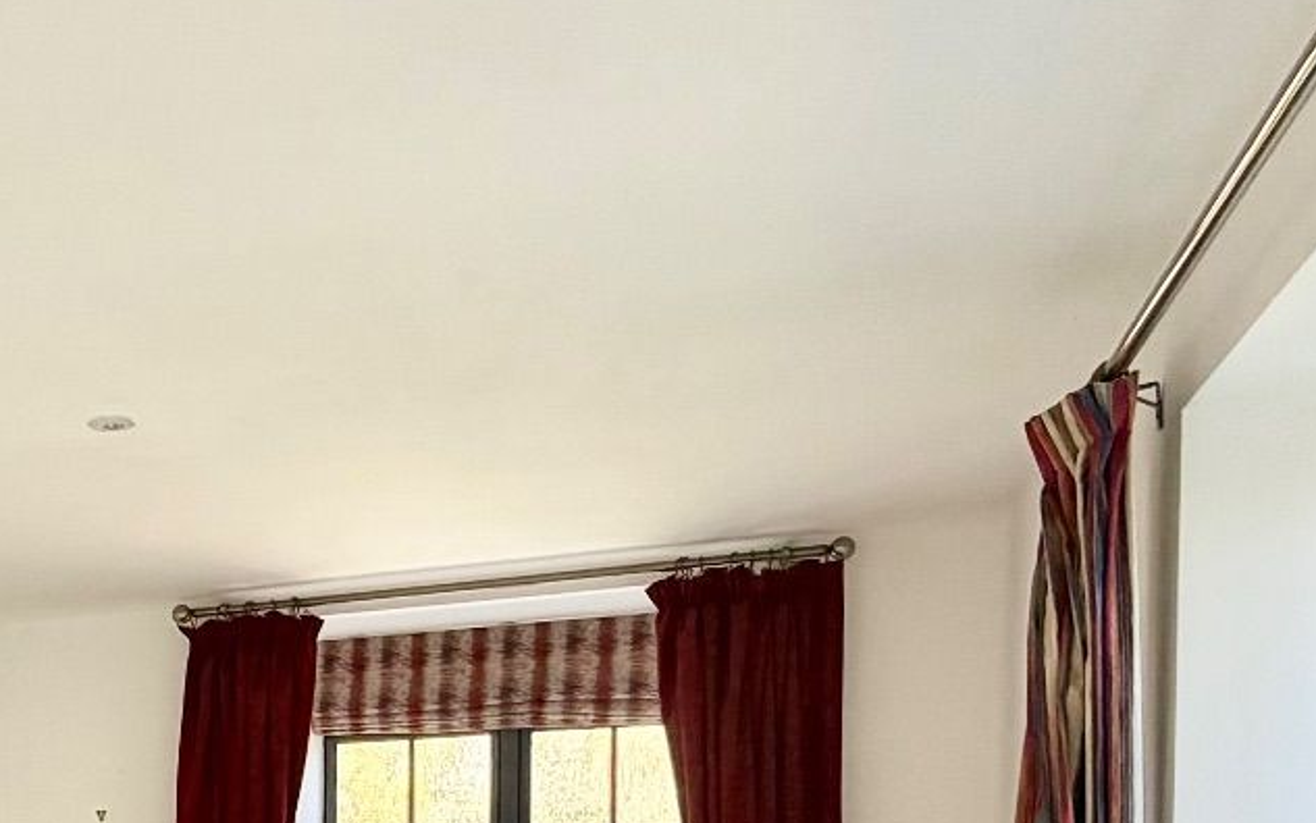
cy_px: 1035
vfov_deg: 24.0
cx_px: -37
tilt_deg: -2.4
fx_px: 1722
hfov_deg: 36.9
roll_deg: +0.7
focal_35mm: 48
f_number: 2.2
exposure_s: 1/121
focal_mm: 2.22
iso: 80
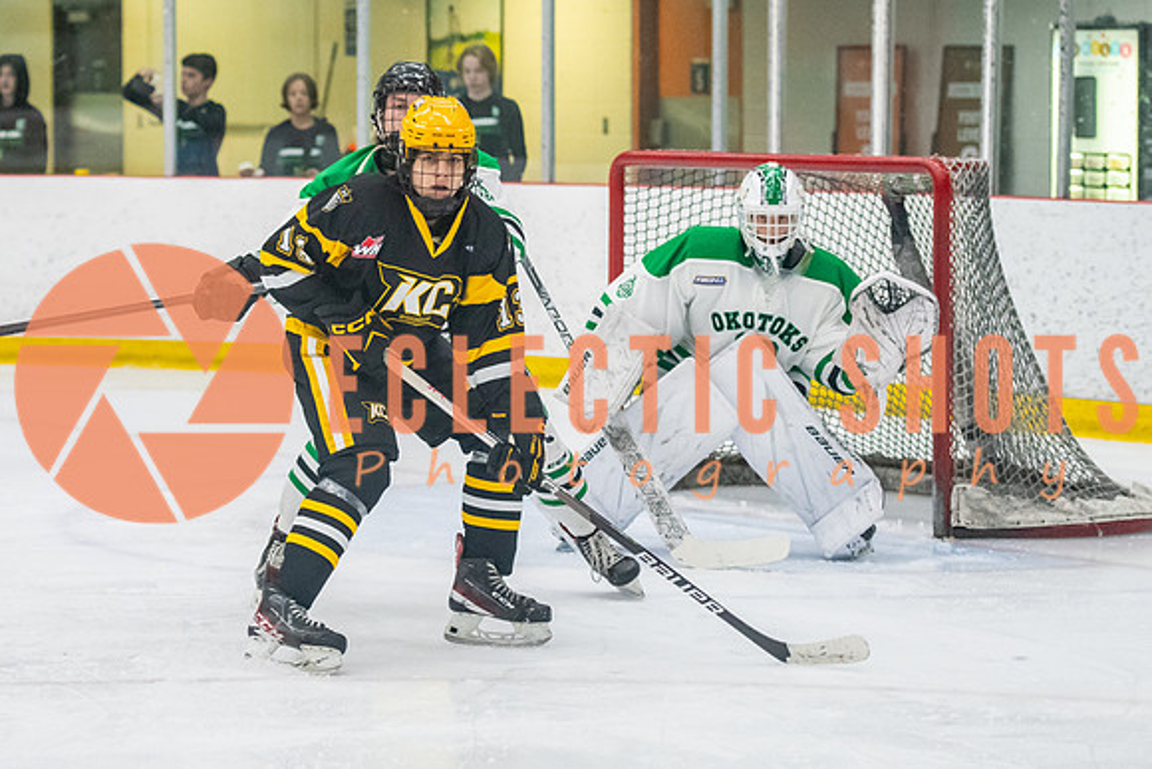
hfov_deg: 13.7
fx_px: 4784
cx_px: 437
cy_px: 285
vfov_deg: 9.2
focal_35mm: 149
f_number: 2.8
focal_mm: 86
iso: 4000
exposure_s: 1/800
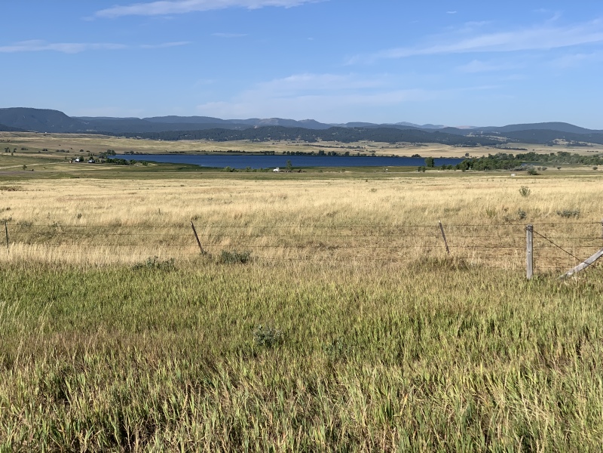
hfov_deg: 36.8
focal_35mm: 52
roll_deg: -0.6
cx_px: 302
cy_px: 226
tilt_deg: -3.8
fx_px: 906
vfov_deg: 28.0
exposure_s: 1/1546
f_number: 2.4
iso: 16
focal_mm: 6
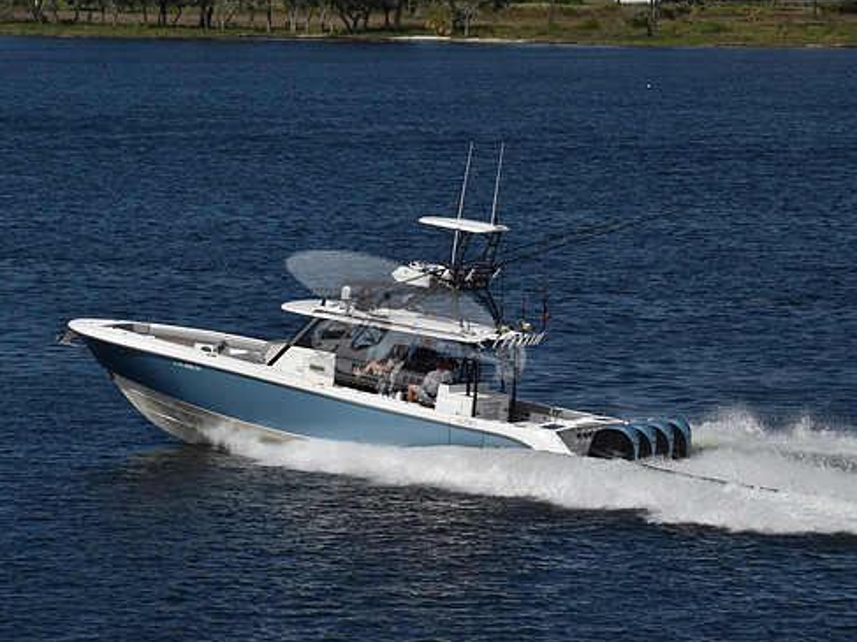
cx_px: 412
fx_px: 4678
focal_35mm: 189
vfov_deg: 7.9
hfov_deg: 10.5
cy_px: 319
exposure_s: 1/1000
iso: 400
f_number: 19
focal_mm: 110
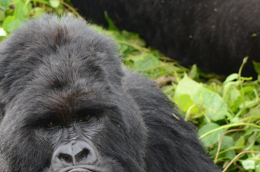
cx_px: 52
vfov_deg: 4.7
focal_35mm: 289
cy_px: 127
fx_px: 2083
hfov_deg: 7.1
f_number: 4.5
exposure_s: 1/250
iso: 1600
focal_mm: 110
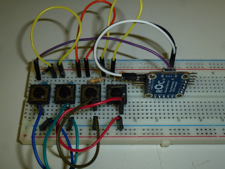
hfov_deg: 45.8
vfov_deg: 35.1
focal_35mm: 41
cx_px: 112
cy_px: 84
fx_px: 266
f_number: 3.9
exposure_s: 1/60
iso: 160
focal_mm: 7.4
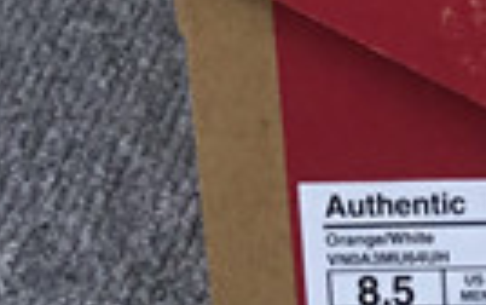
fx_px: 2916
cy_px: -394
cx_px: 849
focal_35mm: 220
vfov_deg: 5.8
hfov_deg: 9.1
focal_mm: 3.3
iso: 25
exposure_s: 1/330
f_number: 2.4
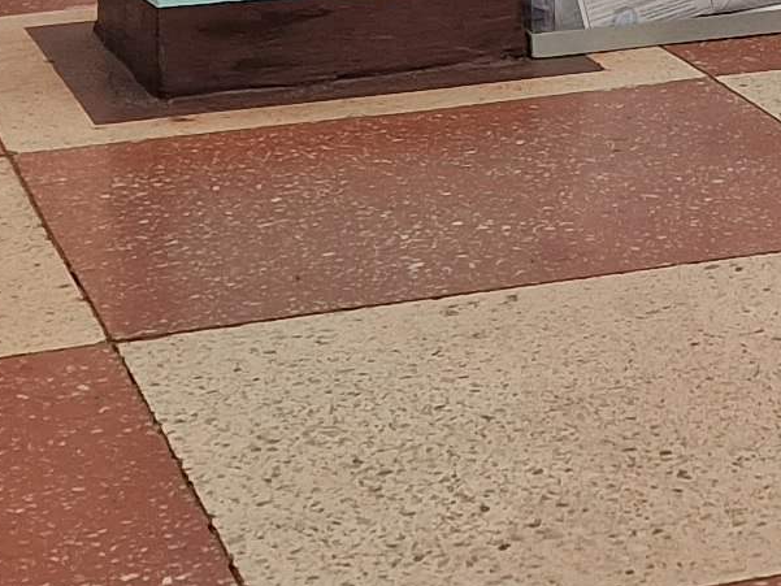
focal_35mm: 153
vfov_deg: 9.5
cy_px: -183
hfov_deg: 12.6
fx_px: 3453
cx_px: 958
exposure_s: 1/100
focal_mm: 6.4
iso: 125
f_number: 1.8
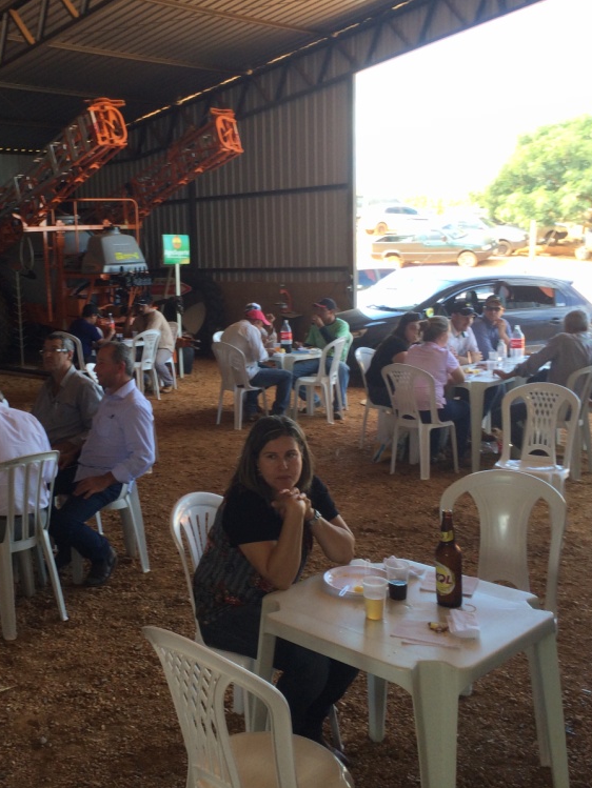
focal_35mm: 41
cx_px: 161
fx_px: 935
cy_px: 387
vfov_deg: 45.8
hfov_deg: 34.5
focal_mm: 4.12
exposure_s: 1/120
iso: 40
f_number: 2.2
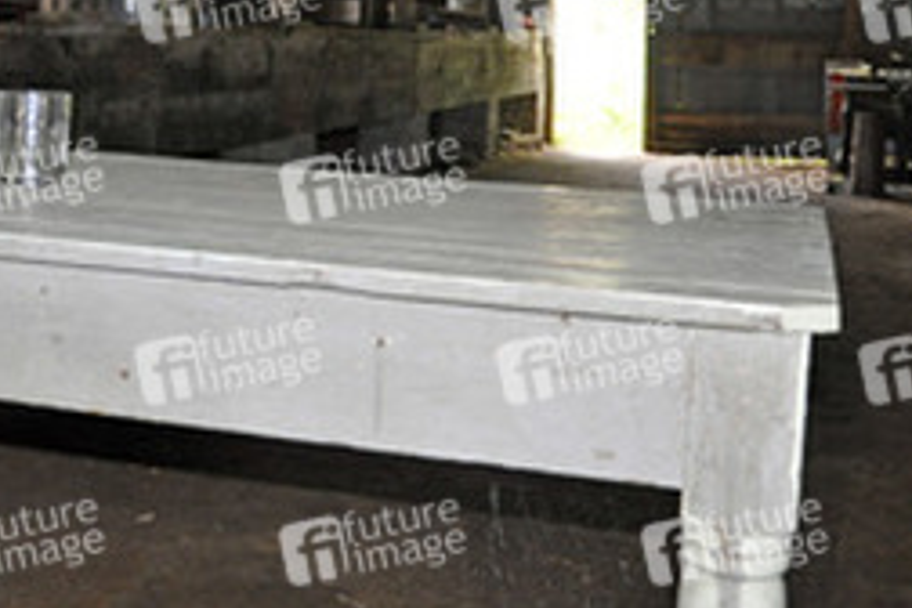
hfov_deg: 33.5
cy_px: 90
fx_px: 1495
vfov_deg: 22.6
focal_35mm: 59
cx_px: 275
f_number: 4.5
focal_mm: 22
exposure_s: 1/60
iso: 1000
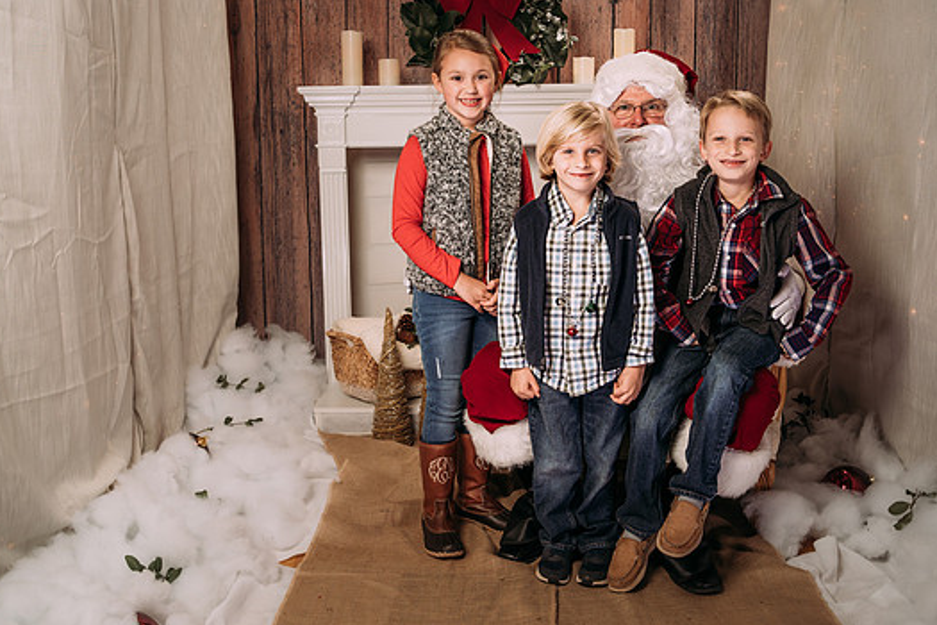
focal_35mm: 42
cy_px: 291
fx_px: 1093
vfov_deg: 31.9
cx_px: 455
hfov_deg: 46.4
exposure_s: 1/100
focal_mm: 35
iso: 100
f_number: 5
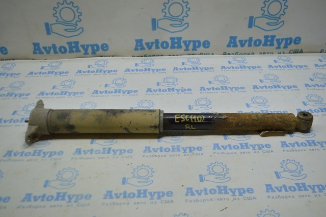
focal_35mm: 36
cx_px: 163
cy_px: 108
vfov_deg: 36.8
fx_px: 326
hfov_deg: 53.2
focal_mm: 24
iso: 400
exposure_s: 1/125
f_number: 4
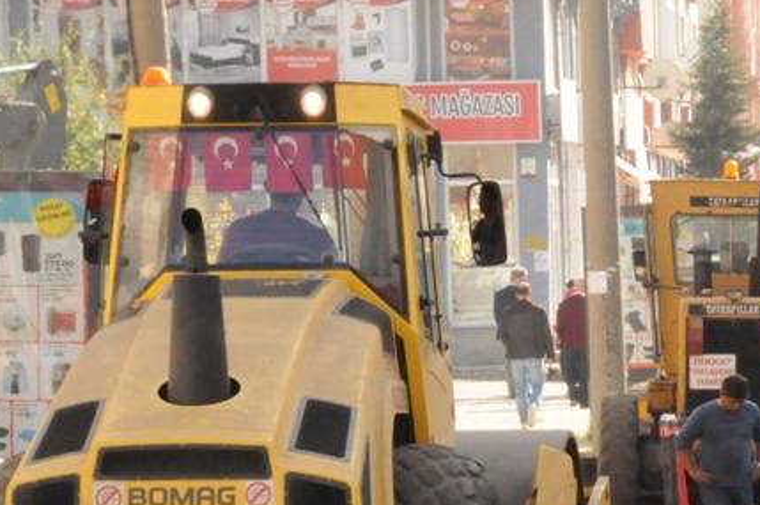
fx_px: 9805
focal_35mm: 465
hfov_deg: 4.4
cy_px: 517
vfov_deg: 2.9
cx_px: 843
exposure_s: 1/250
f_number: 22
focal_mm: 130
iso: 3200
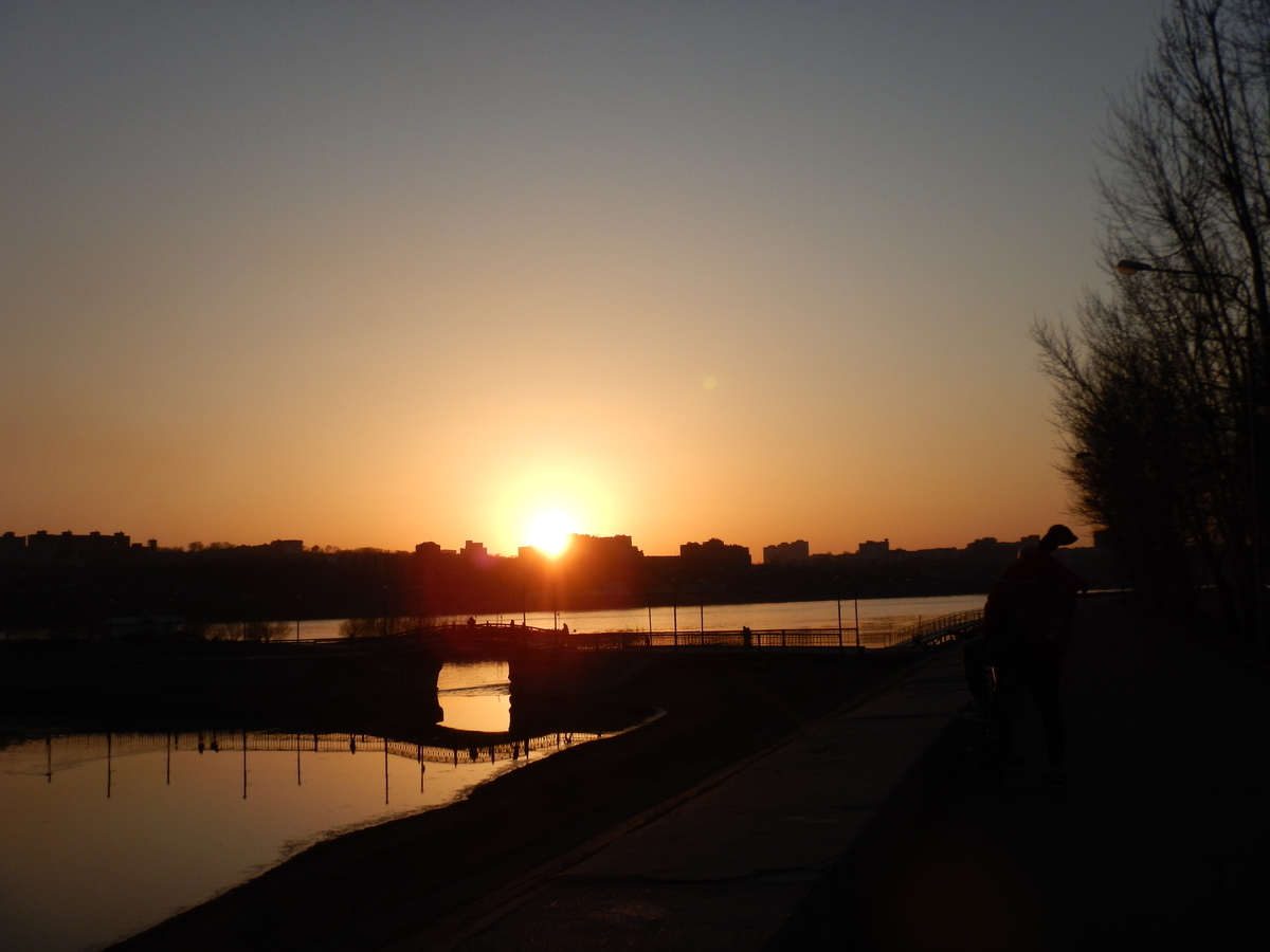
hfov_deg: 50.1
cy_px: 476
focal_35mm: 37
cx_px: 635
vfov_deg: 38.7
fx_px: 1357
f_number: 4.2
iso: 125
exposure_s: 1/1250
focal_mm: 6.6
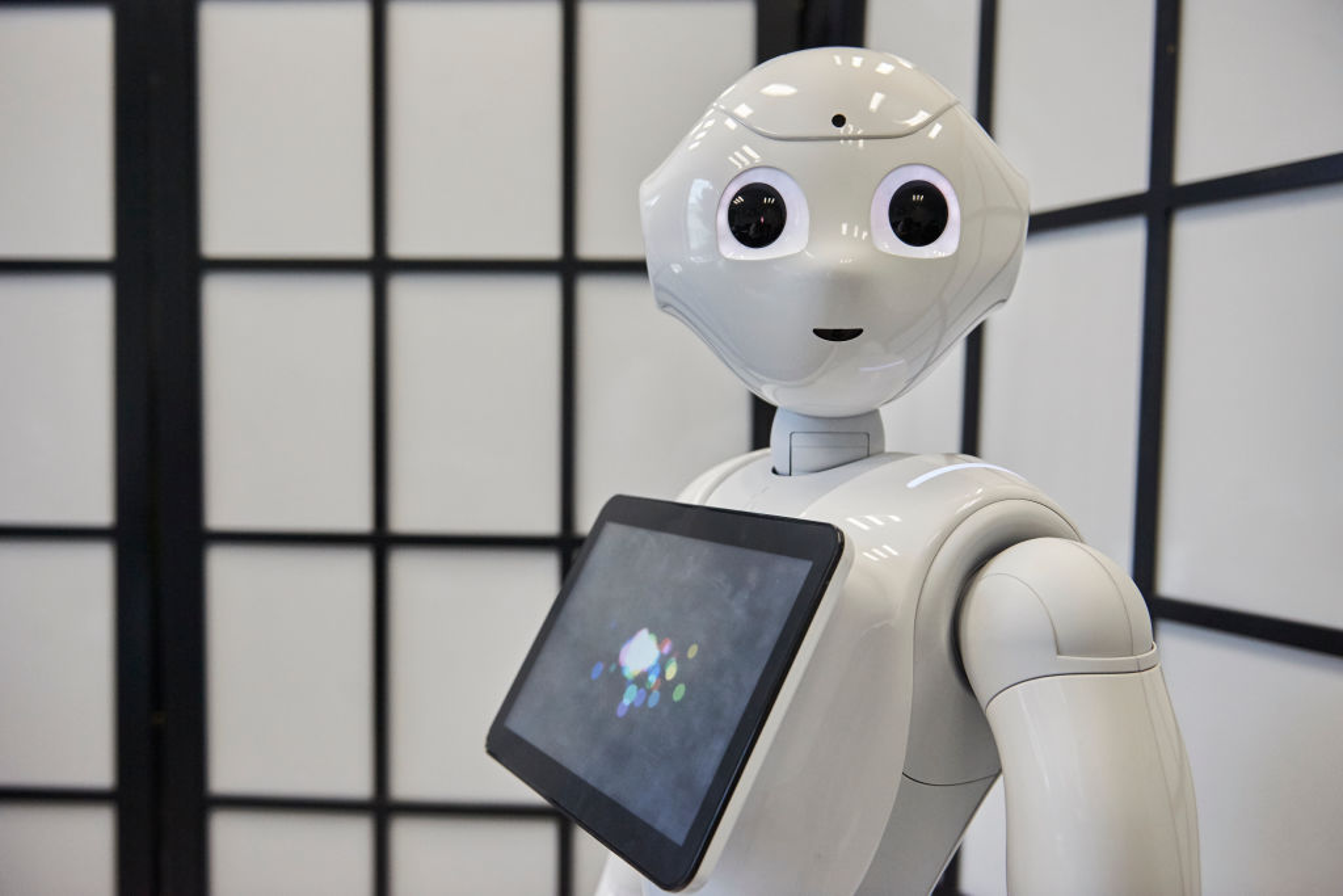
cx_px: 672
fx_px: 1194
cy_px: 448
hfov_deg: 58.7
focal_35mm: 32
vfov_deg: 41.1
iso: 800
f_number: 3.2
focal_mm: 32
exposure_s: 1/640
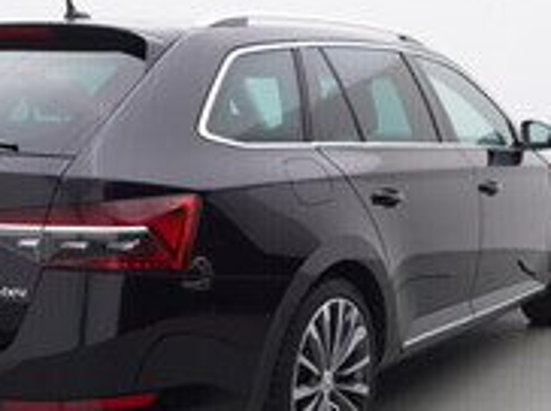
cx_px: 271
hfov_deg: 29.7
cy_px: 243
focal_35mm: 65
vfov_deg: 22.4
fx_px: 1041
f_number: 5
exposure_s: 1/80
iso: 200
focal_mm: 15
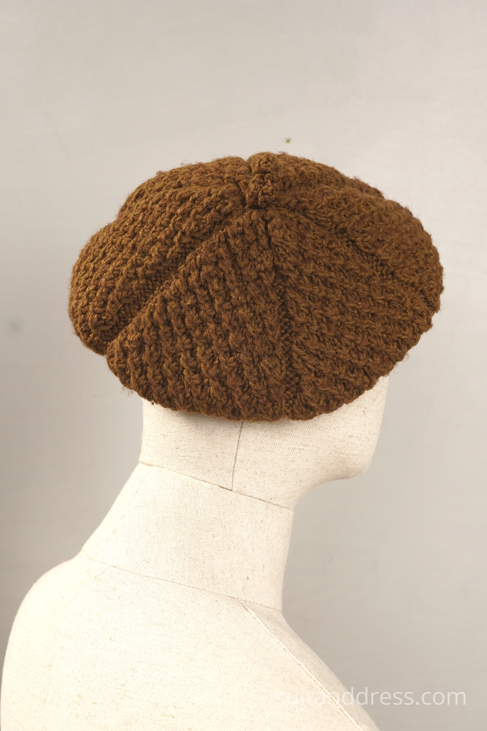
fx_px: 974
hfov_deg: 28.1
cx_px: 244
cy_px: 366
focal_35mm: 48
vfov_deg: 41.1
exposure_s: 1/25
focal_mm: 32
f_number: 7.1
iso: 250
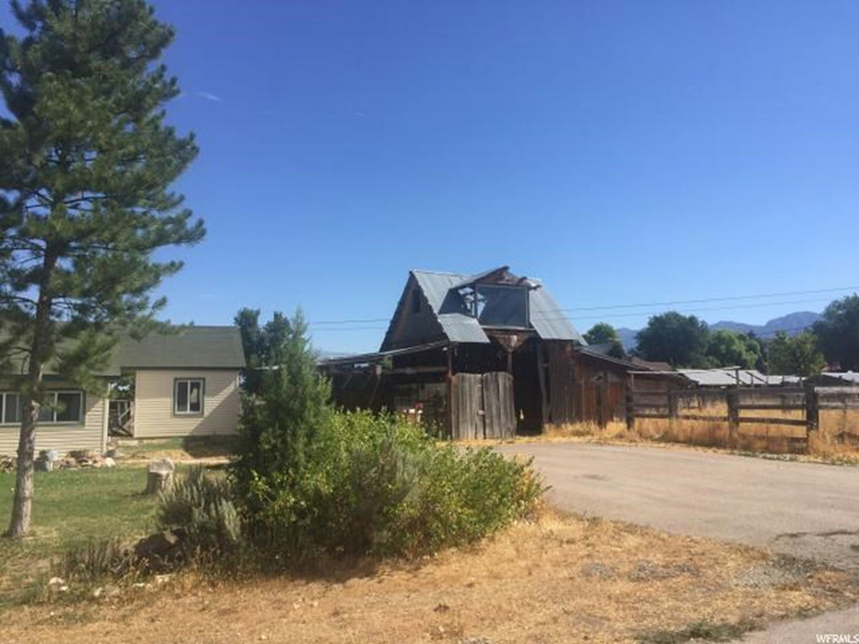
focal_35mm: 29
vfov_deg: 48.2
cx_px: 430
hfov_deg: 61.7
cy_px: 322
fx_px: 720
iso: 32
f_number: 2.2
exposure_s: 1/1647
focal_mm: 4.15
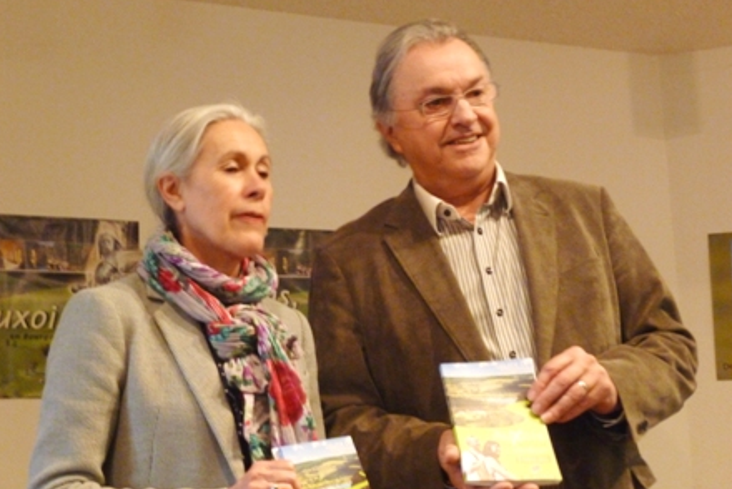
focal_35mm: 73
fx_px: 1485
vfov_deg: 18.7
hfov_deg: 27.7
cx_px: 369
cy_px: 241
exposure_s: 1/10
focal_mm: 12.3
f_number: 4.6
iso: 800
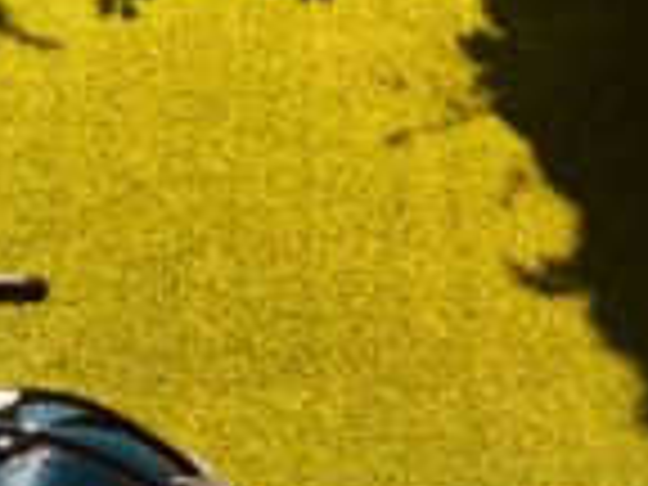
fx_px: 2022
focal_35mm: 108
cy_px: 738
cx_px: 356
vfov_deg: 12.9
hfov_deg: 18.2
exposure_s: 1/561
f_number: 1.8
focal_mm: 4.25
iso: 25
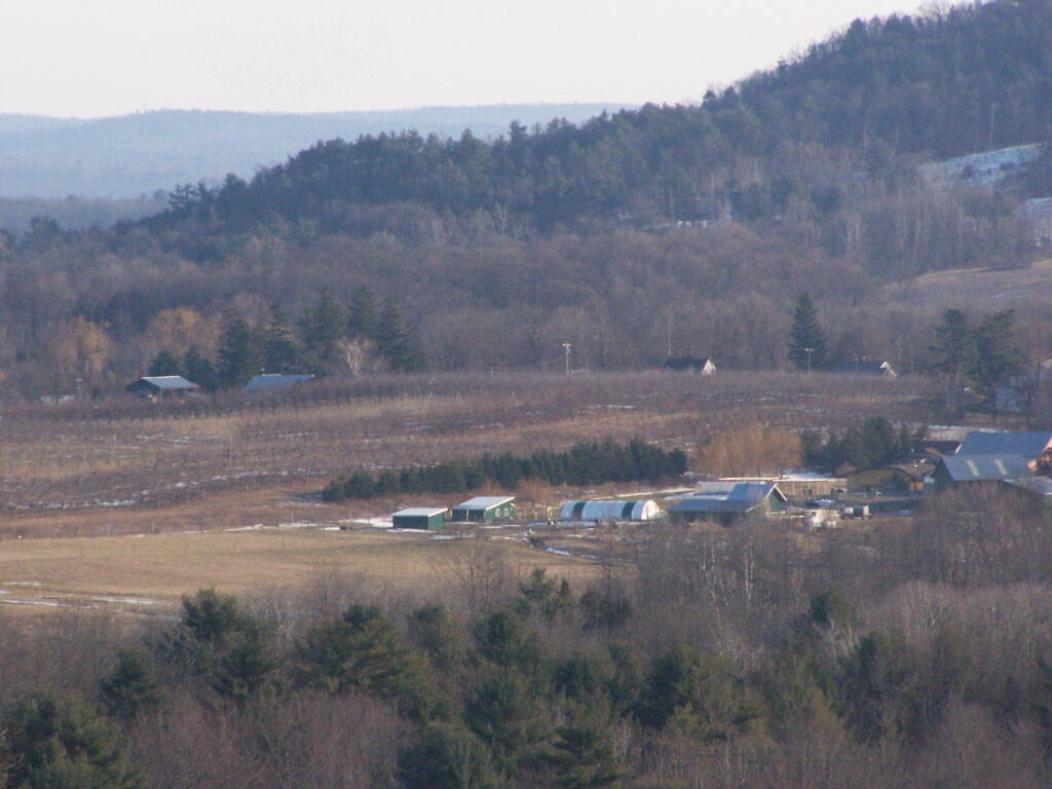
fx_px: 10242
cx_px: 526
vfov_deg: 4.4
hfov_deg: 5.9
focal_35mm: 337
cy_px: 394
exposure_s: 1/640
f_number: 7.1
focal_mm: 55.9
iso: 400
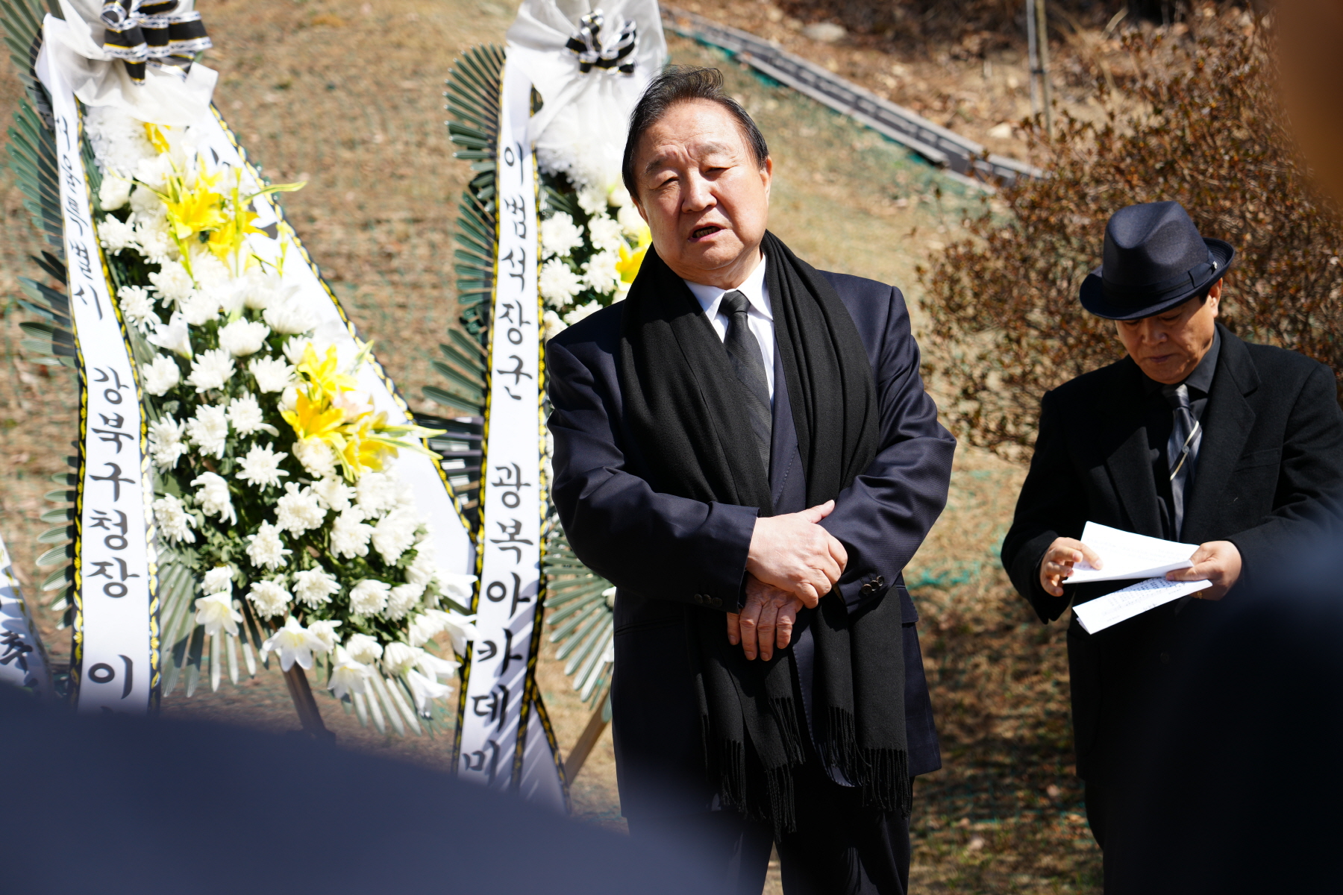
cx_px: 672
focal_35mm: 105
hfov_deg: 19.5
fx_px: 3917
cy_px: 448
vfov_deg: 13.0
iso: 100
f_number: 5
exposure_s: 1/400
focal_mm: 105
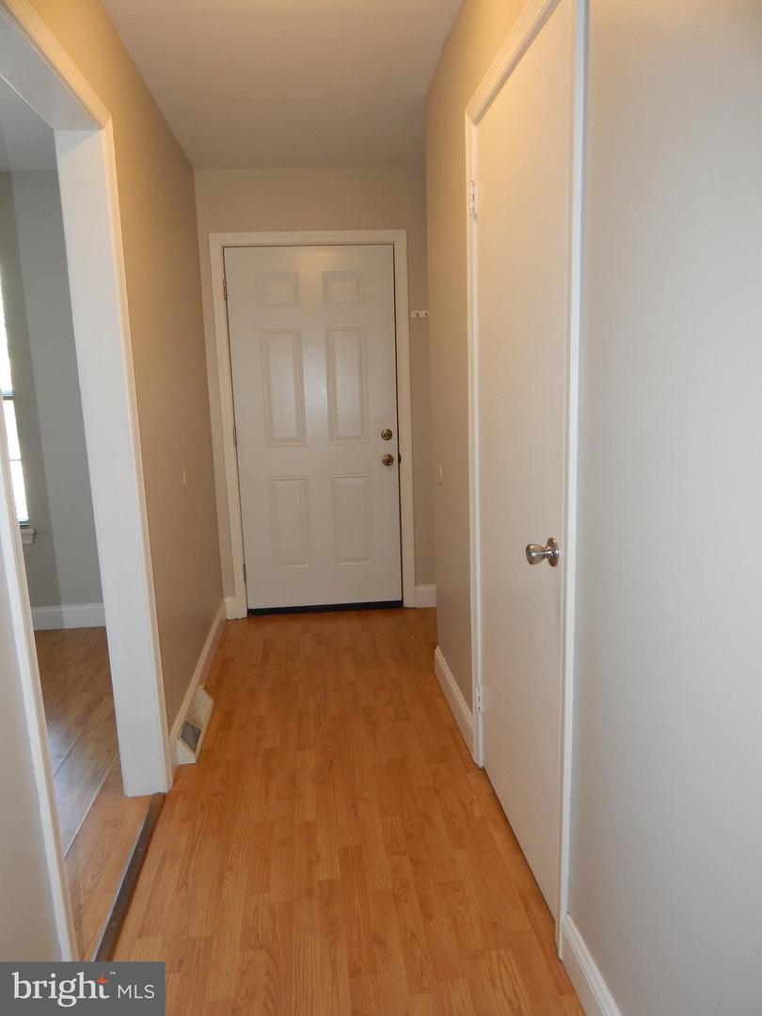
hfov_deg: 61.1
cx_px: 381
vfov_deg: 76.4
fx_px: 646
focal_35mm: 22
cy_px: 508
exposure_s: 1/30
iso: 200
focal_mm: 4
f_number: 3
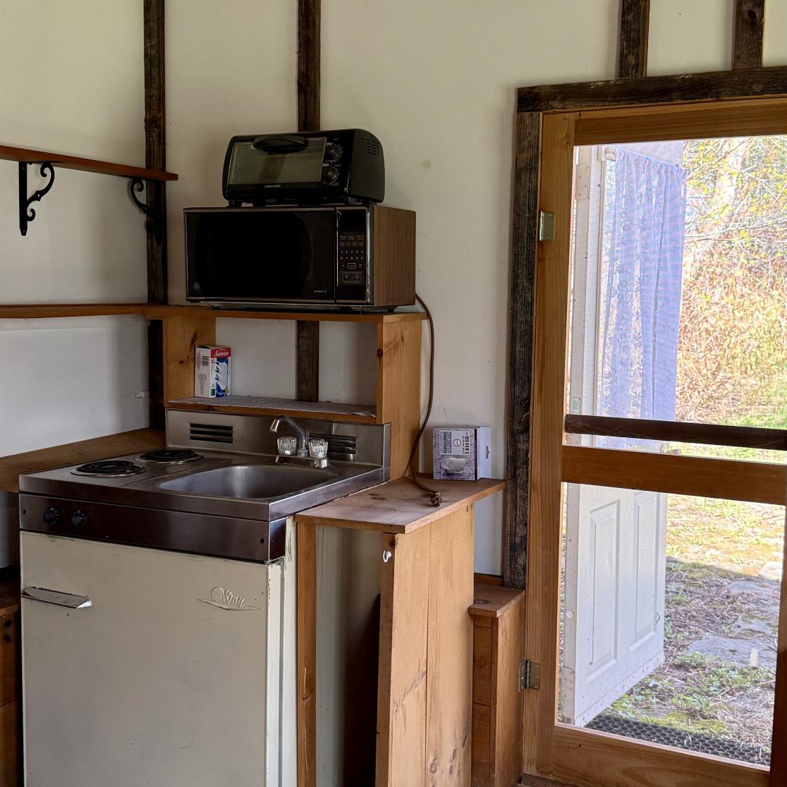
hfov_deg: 43.8
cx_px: 426
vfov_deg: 43.9
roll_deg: -0.7
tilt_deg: -4.7
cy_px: 389
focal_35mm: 38
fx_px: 977
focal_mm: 6.76
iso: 200
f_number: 1.78
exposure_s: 1/151
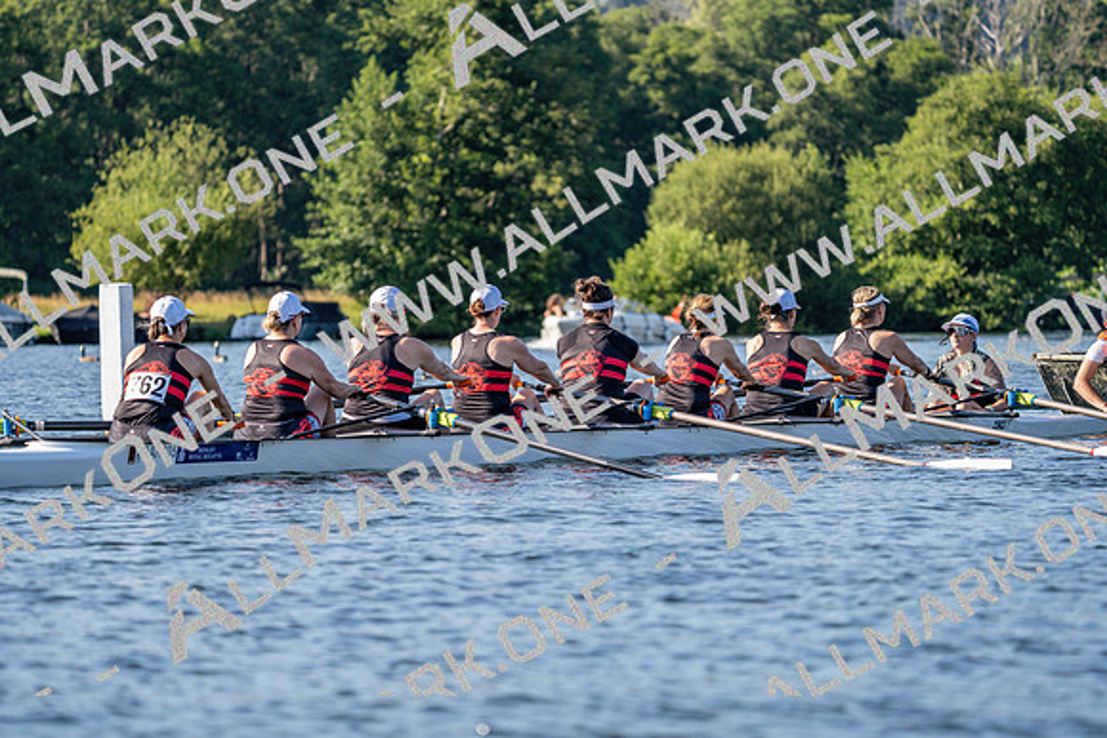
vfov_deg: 5.8
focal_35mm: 239
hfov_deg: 8.6
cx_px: 554
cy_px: 369
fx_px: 7351
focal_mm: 239
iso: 400
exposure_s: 1/1600
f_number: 5.6
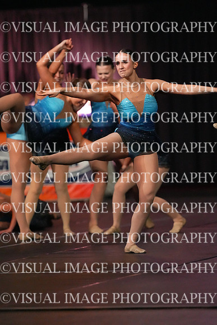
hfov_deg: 4.6
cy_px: 162
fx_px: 2711
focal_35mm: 300
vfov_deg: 6.9
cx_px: 108
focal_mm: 300
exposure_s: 1/1250
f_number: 3.5
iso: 16000
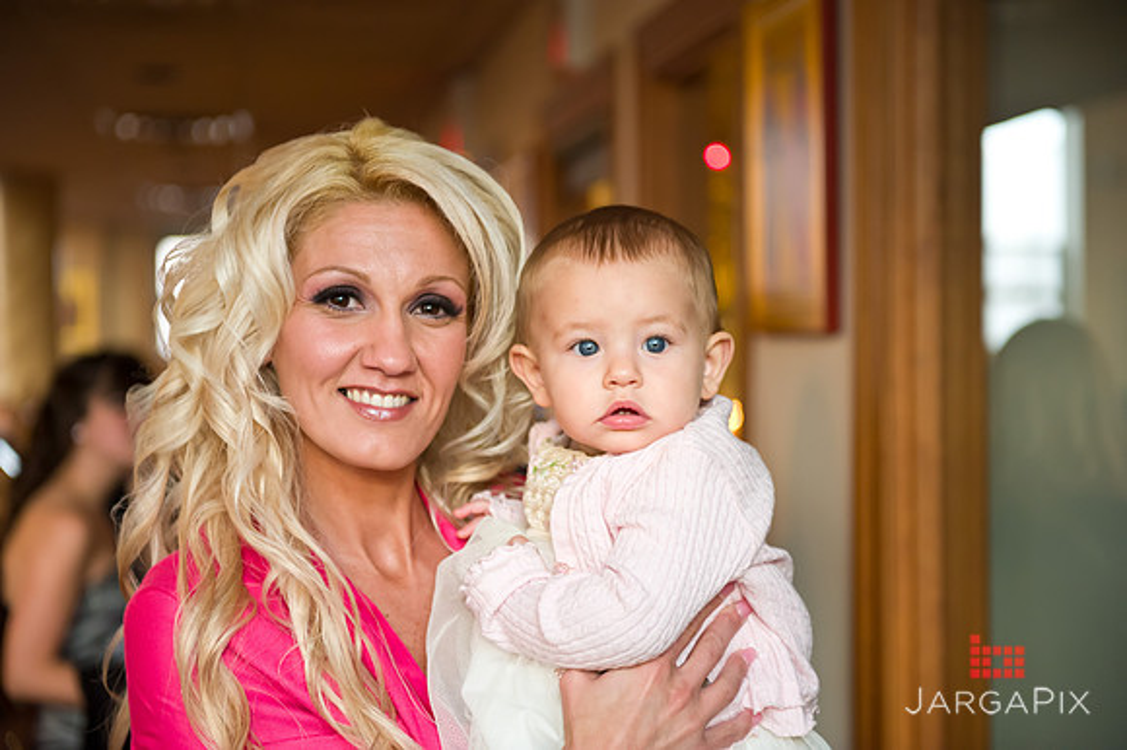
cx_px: 564
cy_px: 375
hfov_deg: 28.9
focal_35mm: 70
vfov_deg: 19.4
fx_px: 2190
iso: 1600
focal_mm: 70
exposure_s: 1/125
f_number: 3.2
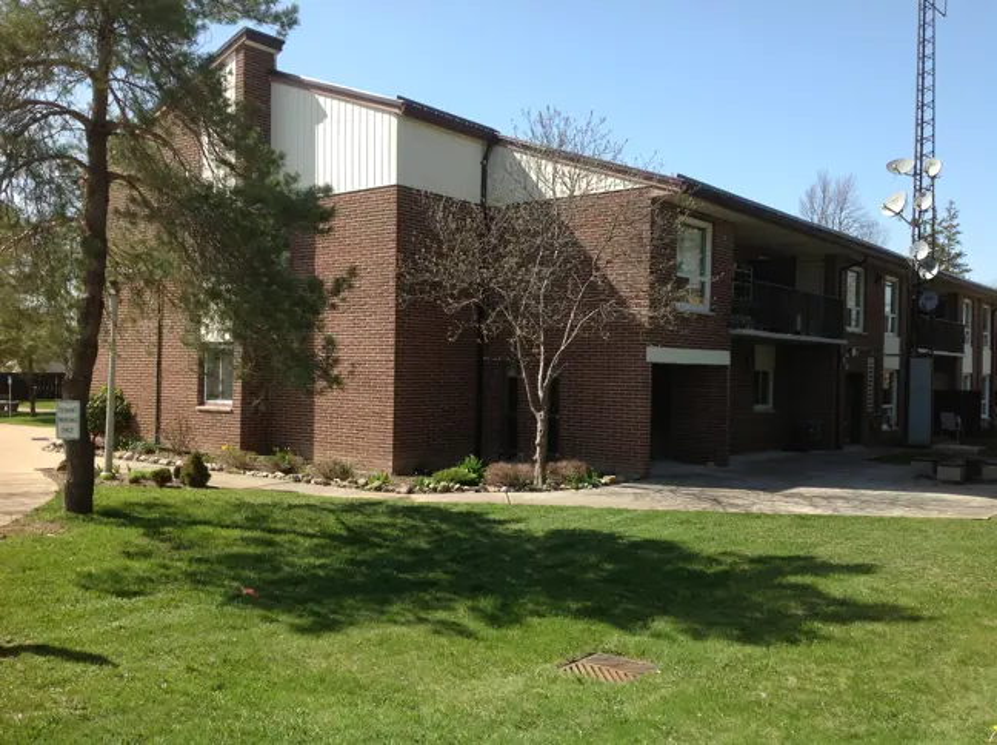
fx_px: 1007
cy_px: 372
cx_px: 498
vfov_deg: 40.6
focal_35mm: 35
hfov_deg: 52.7
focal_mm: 4.28
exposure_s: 1/1080
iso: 50
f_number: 2.4
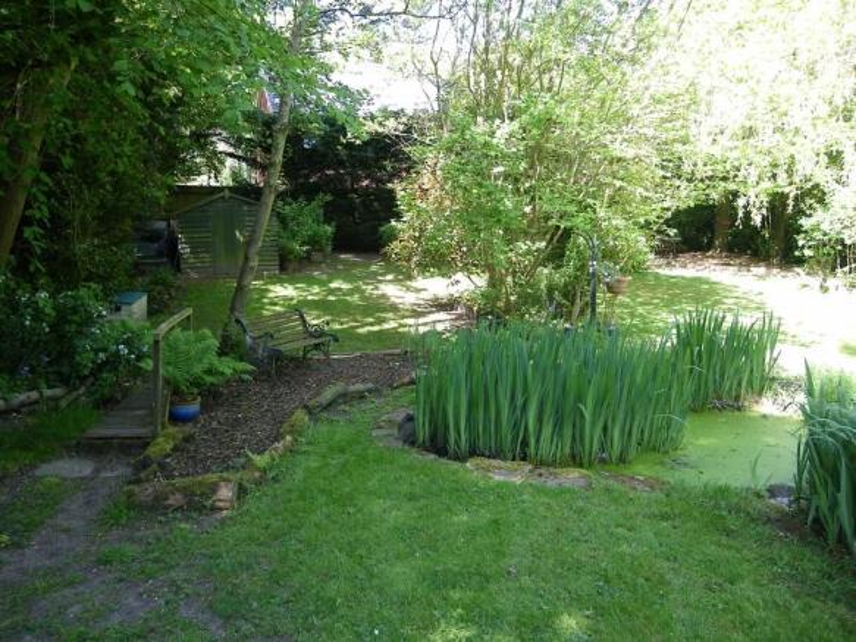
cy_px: 321
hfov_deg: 63.5
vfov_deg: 49.7
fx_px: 692
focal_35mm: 28
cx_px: 428
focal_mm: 4.9
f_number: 2.6
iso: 80
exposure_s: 1/60
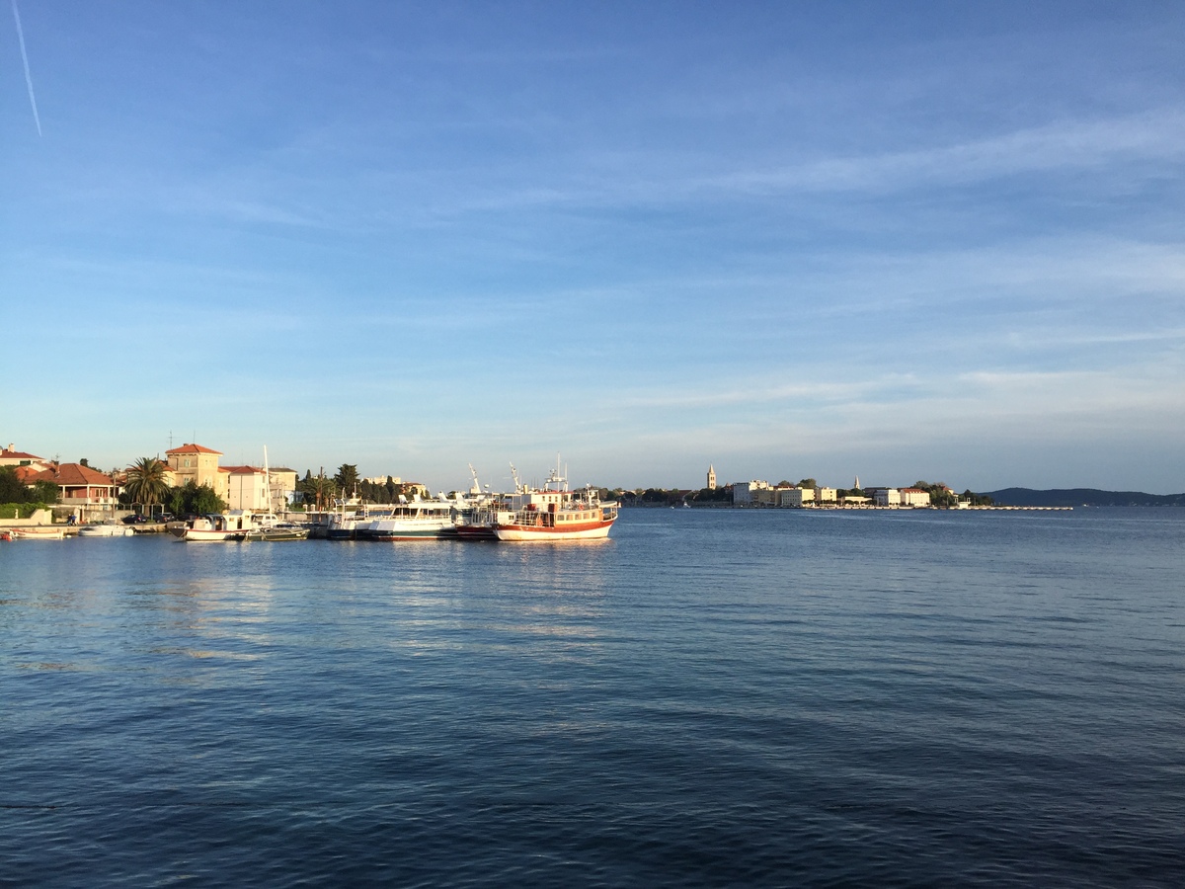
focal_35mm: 29
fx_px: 993
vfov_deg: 48.2
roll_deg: +0.3
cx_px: 592
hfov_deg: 61.7
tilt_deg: +3.9
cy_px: 444
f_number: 2.2
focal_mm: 4.15
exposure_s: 1/1068
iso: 32
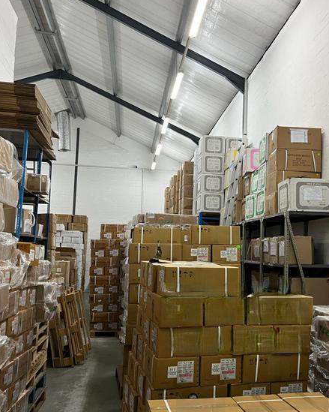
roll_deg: -2.4
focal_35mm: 37
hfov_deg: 39.7
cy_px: 217
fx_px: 450
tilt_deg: +3.3
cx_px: 219
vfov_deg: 49.1
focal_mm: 5.1
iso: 125
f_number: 1.6
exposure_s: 1/50
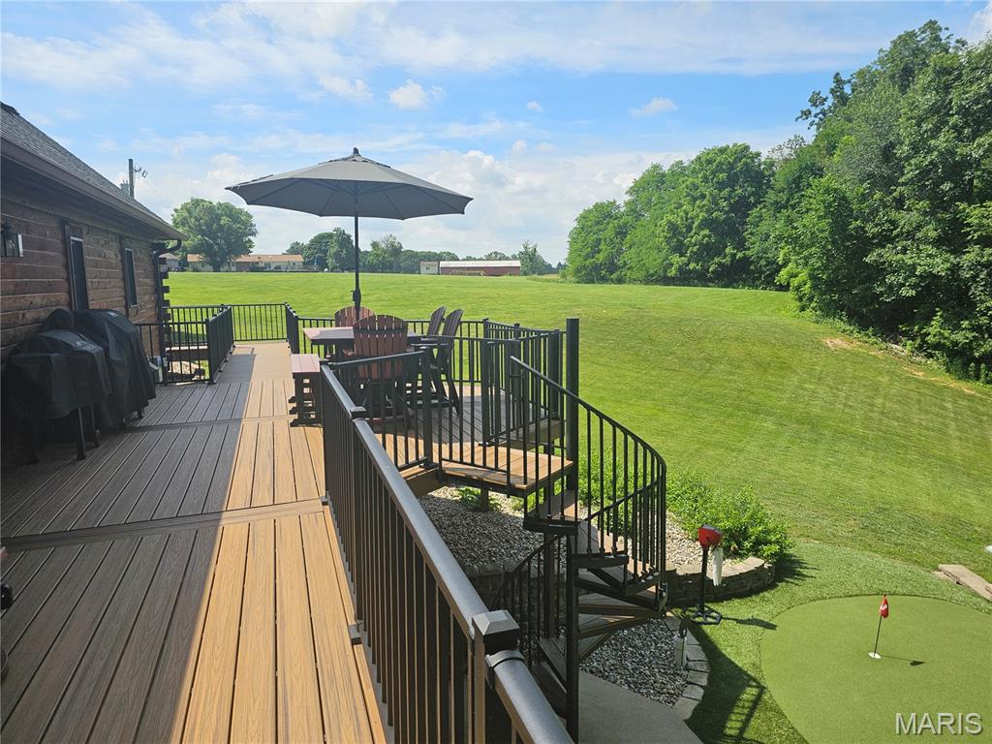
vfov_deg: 58.9
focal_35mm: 23
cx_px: 496
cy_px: 372
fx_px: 659
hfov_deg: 73.9
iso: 16
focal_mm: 6.3
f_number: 1.7
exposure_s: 1/1347
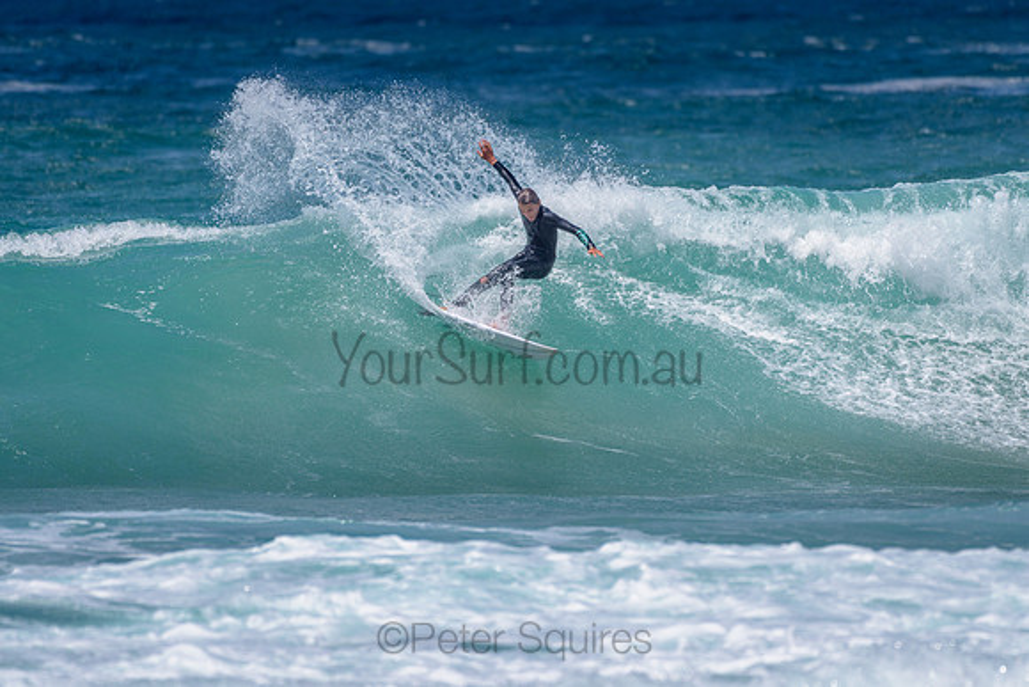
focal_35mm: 614
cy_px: 297
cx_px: 507
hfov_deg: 3.4
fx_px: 17561
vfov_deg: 2.2
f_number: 5.6
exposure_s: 1/2000
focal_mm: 500
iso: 72
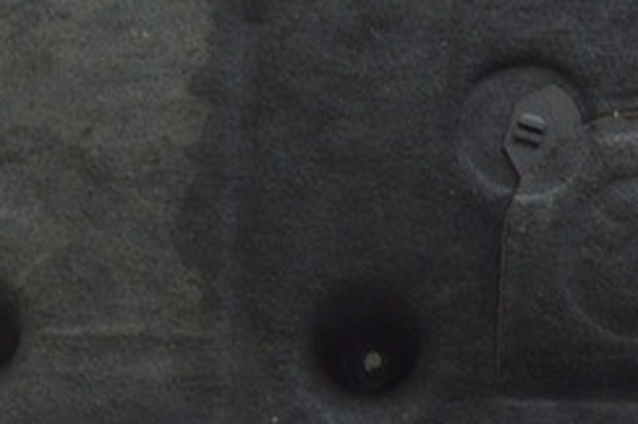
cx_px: 387
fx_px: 2230
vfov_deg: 10.8
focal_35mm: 126
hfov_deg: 16.3
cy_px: 72
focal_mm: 20
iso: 400
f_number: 5.6
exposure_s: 1/20
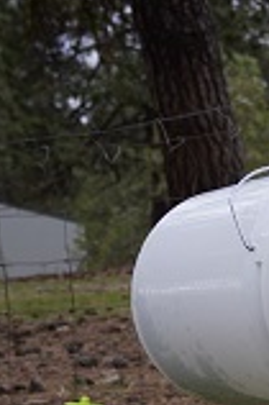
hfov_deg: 6.8
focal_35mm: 172
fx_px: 1932
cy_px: 337
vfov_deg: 11.9
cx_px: 925
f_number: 5.6
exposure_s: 1/400
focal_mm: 34
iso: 250
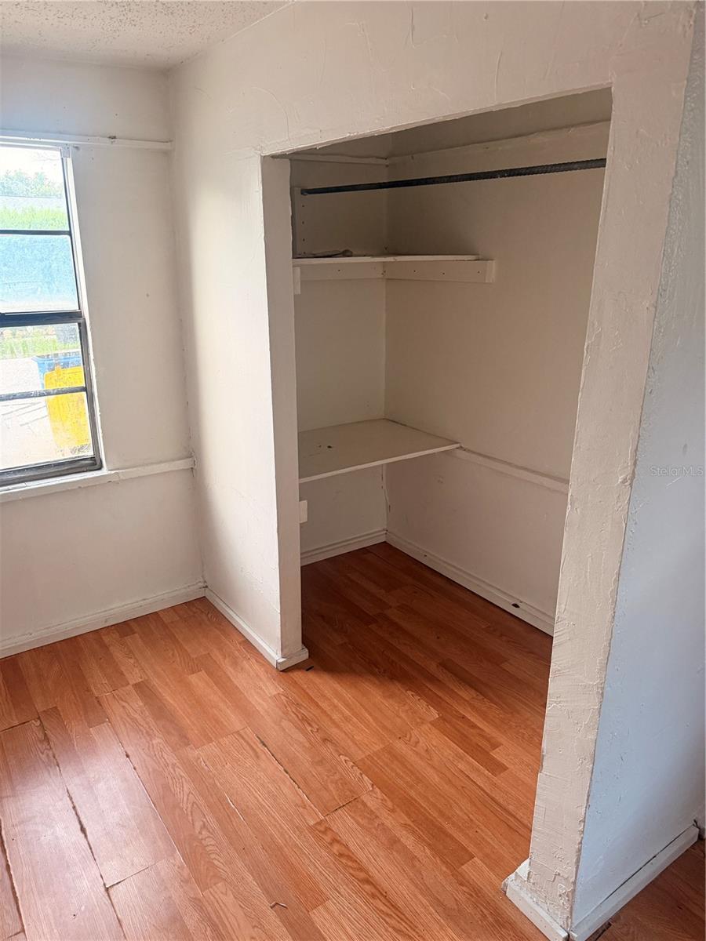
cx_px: 353
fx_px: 653
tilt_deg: -16.9
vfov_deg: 71.6
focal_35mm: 24
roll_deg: -0.4
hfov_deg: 56.8
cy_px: 470
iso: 320
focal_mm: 6.76
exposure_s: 1/60
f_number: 1.78
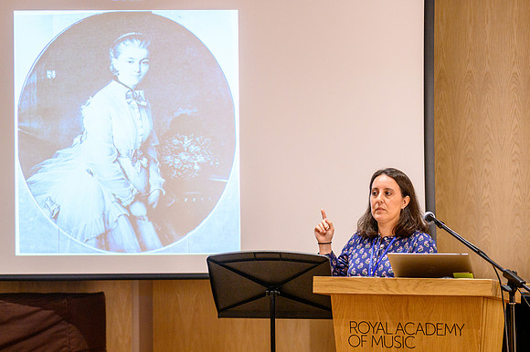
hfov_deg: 17.1
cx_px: 265
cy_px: 176
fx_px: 1759
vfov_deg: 11.5
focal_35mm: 120
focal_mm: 78
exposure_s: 1/125
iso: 1250
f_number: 2.5
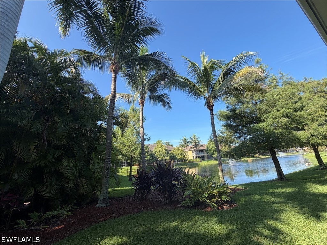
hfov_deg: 102.1
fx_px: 132
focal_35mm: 14
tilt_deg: +16.4
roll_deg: +4.7
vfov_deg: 85.7
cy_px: 122
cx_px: 164
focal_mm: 2.22
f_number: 2.2
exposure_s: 1/502
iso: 40
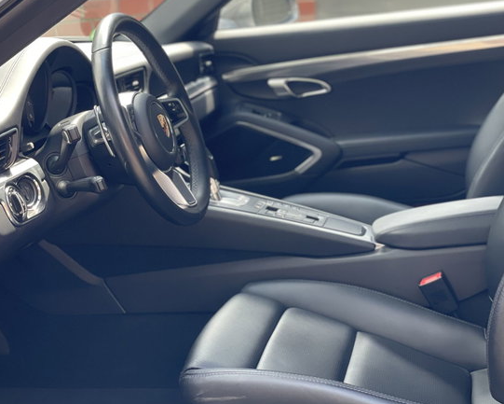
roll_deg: +4.1
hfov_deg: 26.4
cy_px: 183
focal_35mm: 72
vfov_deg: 21.3
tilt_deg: -9.9
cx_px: 266
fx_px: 1074
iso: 80
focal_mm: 6
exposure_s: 1/122
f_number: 2
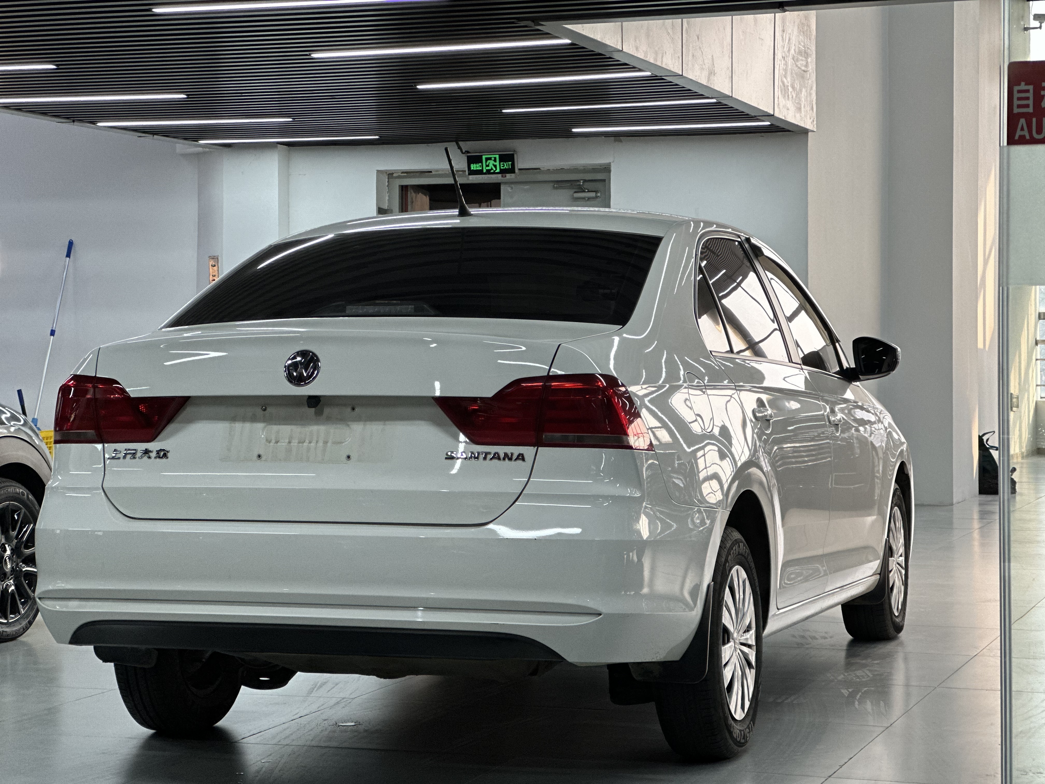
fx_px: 2325
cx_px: 522
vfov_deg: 19.1
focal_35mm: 77
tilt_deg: -0.9
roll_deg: -0.1
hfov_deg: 25.3
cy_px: 392
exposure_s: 1/100
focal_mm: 9
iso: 200
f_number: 2.8
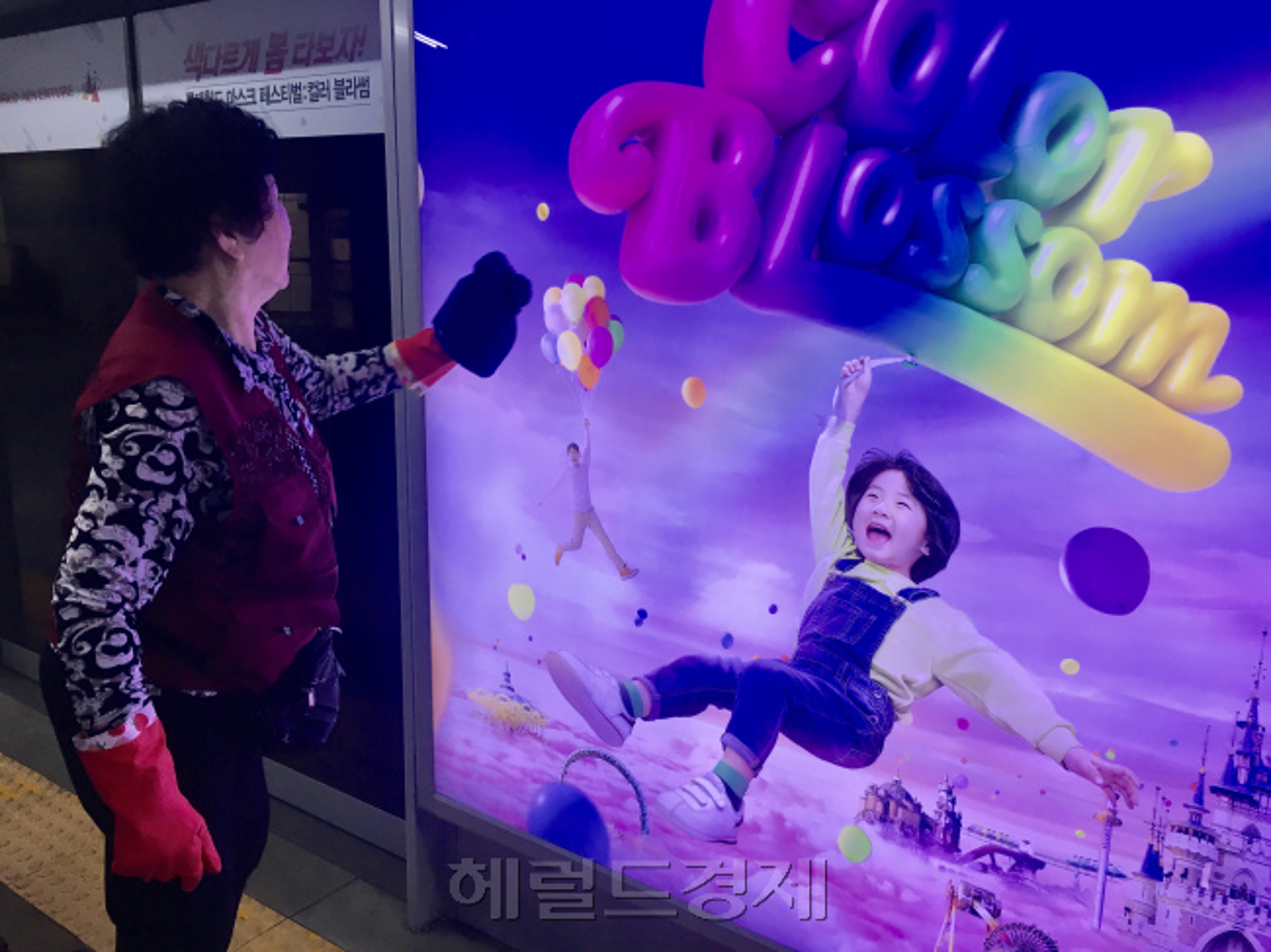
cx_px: 636
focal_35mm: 29
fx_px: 1064
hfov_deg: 61.7
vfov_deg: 48.2
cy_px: 476
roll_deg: -1.3
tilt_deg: -12.1
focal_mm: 4.15
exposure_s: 1/40
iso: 25
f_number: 2.2
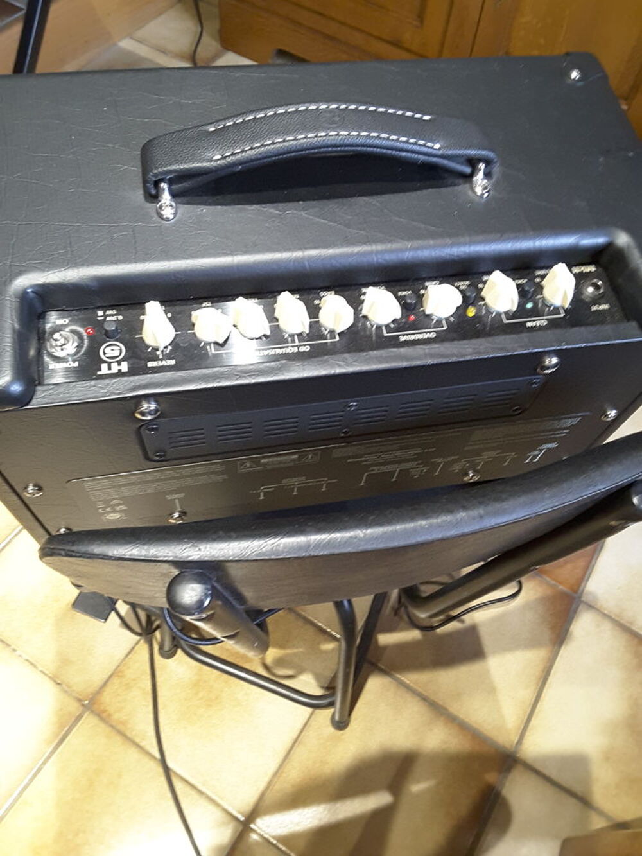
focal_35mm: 31
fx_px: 766
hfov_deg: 45.4
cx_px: 321
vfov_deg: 58.3
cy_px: 428
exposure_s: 1/17
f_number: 1.9
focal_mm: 2.9
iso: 250
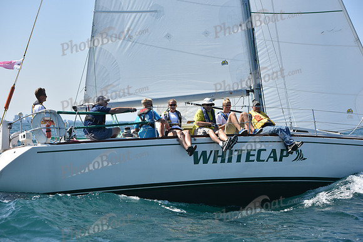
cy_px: 121
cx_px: 182
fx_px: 787
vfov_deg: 17.5
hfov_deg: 26.0
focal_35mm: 78
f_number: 5.6
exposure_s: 1/1600
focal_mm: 78
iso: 250
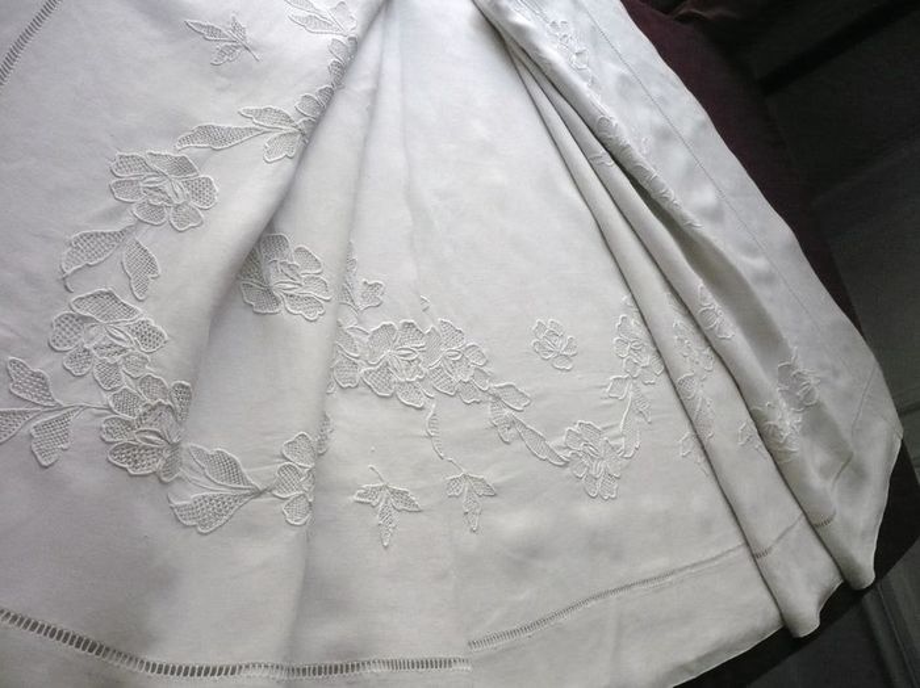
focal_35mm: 35
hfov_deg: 52.7
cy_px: 344
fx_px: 930
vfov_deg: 40.7
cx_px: 460
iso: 400
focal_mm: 5.8
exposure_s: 1/500
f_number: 2.8
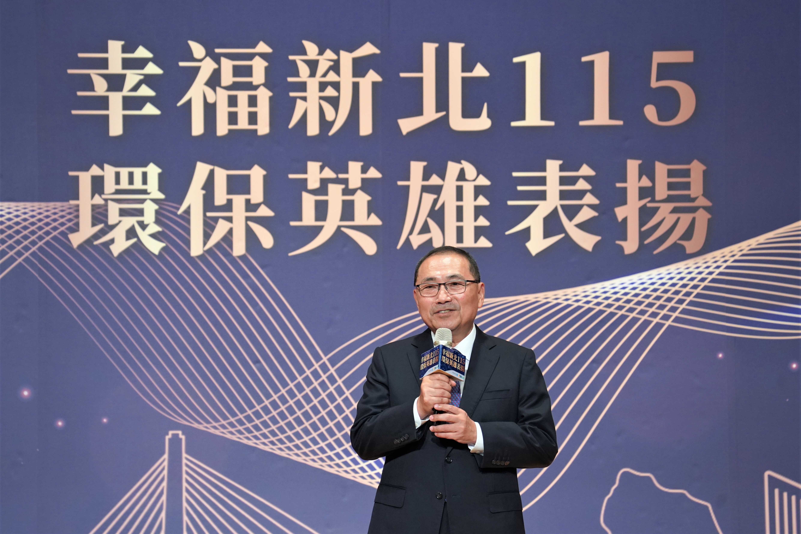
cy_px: 267
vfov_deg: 6.9
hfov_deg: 10.3
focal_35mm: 200
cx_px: 400
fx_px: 4450
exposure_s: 1/250
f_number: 5.6
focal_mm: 200
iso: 2500
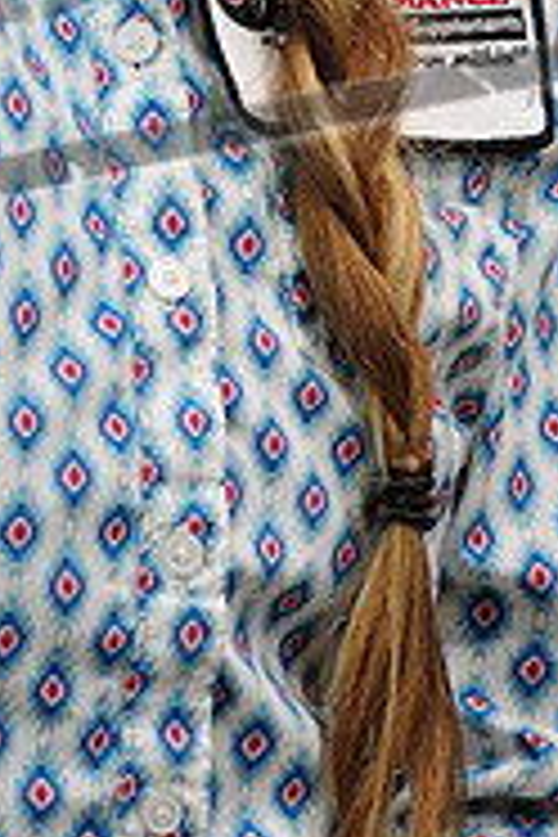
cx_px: -52
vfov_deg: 5.3
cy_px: -284
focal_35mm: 383
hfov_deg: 3.6
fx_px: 8904
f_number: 4
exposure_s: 1/125
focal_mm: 82
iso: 640
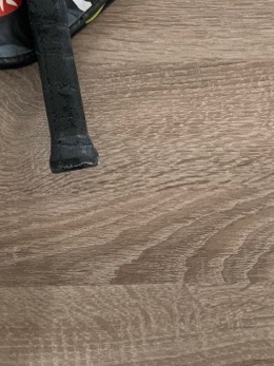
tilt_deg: -67.2
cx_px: 83
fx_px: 792
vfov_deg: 22.5
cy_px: -145
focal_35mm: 75
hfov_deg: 19.5
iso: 250
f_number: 1.8
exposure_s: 1/60
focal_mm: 4.25
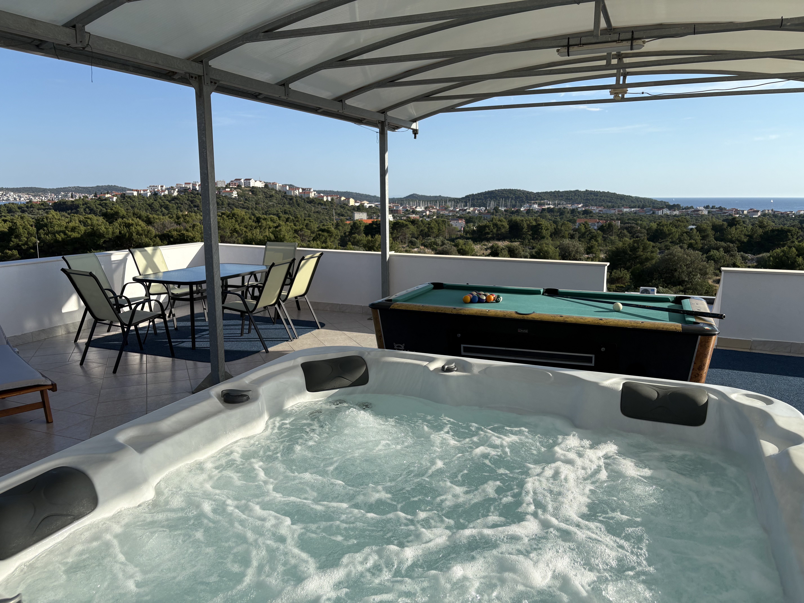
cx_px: 402
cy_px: 302
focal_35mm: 26
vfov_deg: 53.1
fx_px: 604
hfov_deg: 67.3
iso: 50
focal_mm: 5.96
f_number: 1.6
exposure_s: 1/3448
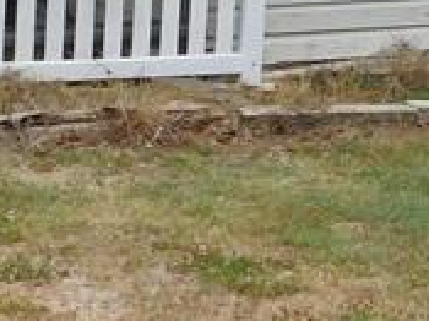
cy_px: 49
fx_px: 2180
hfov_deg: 11.2
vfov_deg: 8.4
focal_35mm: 176
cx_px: 331
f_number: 3.2
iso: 125
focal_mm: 5.3
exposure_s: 1/800
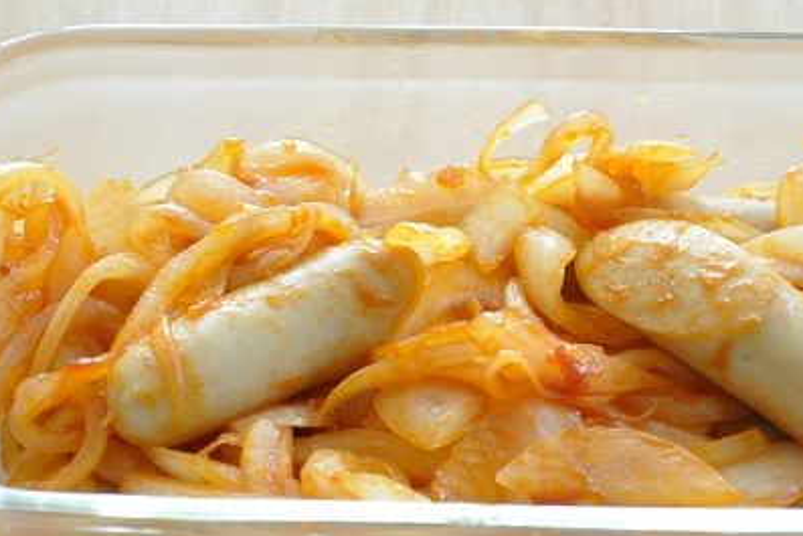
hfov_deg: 13.1
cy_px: 337
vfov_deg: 8.7
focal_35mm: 157
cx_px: 463
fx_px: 3503
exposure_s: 1/40
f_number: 5
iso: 1600
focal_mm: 52
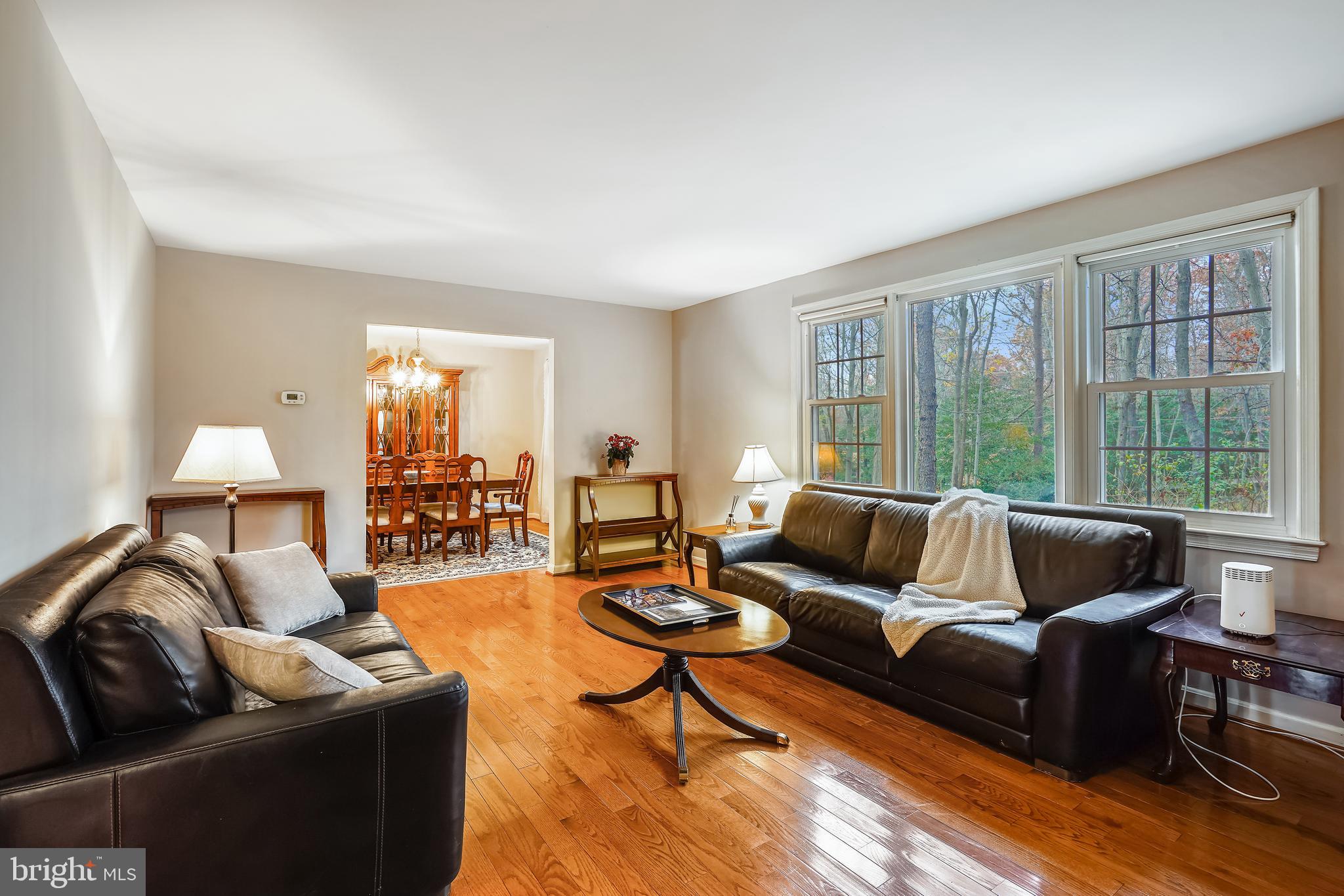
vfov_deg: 73.7
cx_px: 672
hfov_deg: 96.7
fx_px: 597
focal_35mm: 16
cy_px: 448
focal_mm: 16
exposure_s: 1
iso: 100
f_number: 8
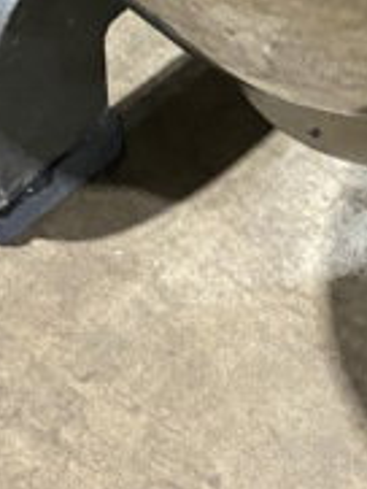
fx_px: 1652
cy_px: -374
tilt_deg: -25.4
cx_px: 434
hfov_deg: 12.4
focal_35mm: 117
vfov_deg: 14.8
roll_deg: -2.4
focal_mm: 4.25
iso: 500
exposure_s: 1/52
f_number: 1.8
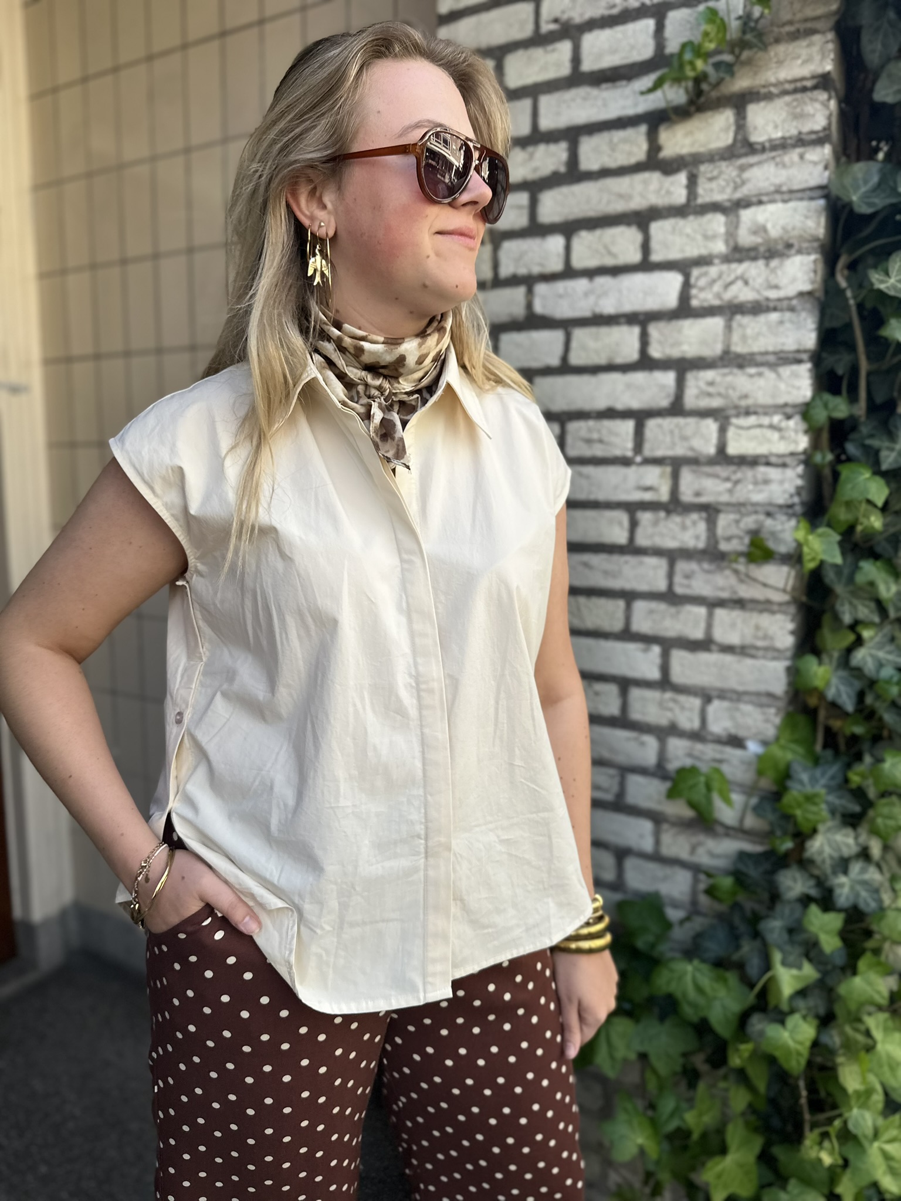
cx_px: 450
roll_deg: -1.6
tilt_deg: -9.0
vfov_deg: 71.6
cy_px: 600
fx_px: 833
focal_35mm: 24
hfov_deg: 56.8
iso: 80
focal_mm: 6.86
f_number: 1.78
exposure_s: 1/843
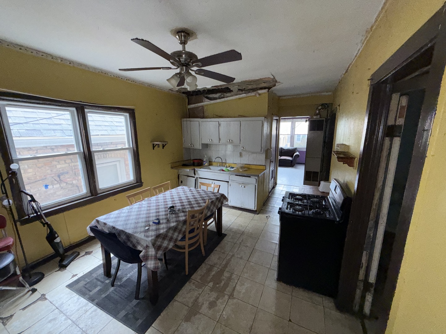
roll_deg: +0.0
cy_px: 167
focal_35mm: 14
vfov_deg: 85.7
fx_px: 180
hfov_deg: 102.1
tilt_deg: -11.0
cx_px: 223
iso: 160
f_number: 2.2
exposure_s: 1/93
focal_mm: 2.22
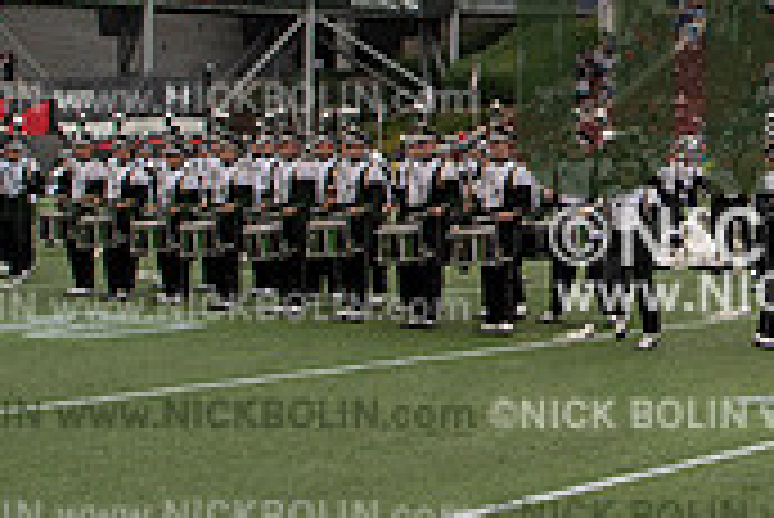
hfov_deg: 23.6
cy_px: 101
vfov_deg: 16.8
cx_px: 832
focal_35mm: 81
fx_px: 1743
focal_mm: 24
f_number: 3.5
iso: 250
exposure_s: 1/800
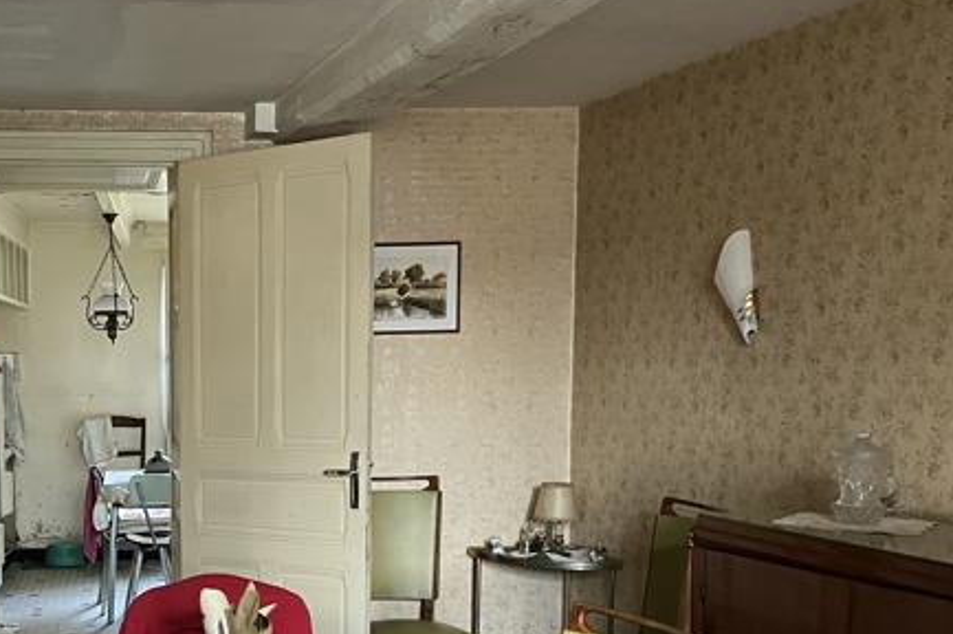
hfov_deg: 38.1
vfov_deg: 26.4
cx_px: 183
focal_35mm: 50
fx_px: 1323
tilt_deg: -6.9
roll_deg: +0.8
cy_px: 526
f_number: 1.6
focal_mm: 5.1
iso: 400
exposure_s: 1/60
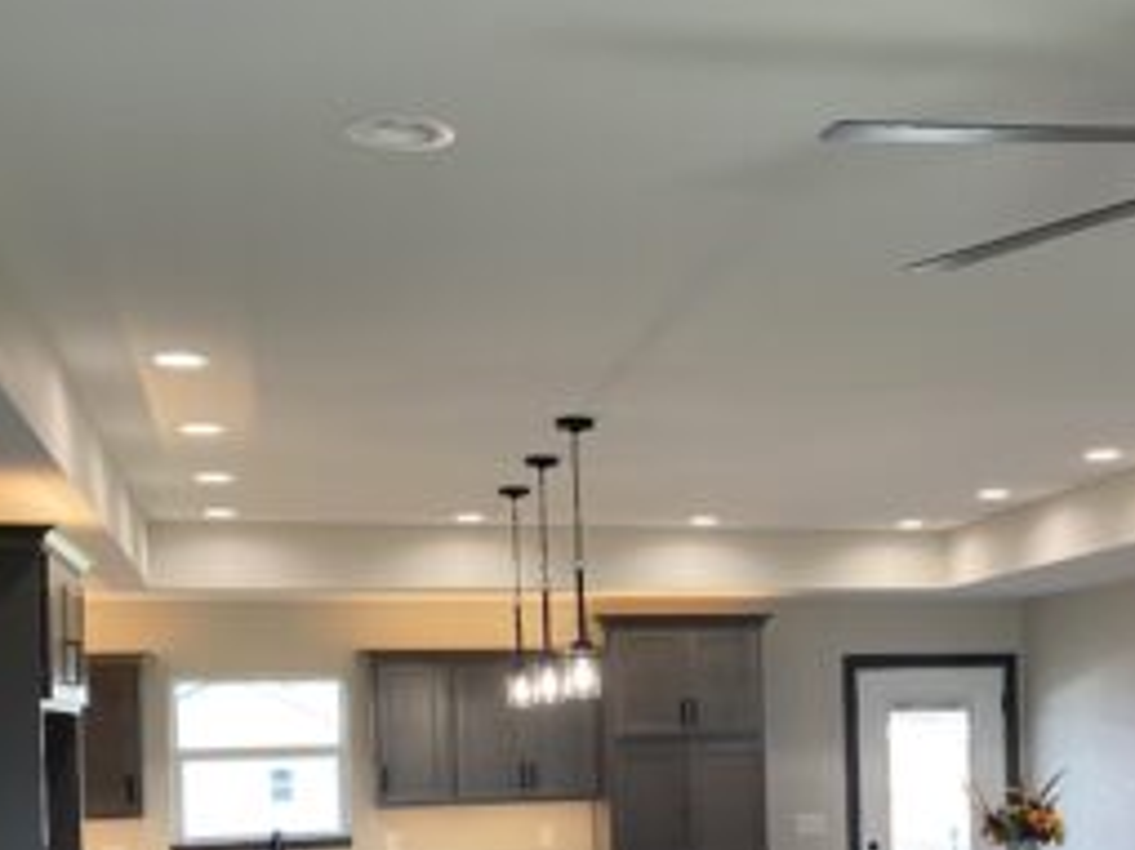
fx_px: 1704
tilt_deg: +1.9
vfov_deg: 27.2
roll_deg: -0.6
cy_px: 734
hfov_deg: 36.0
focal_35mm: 52
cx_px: 846
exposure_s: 1/60
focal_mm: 4.25
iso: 80
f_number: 1.8
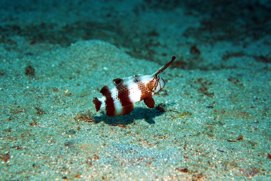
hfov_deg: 22.6
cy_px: 90
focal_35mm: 90
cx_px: 136
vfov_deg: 15.2
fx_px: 678
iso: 200
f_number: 8
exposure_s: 1/160
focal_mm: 60
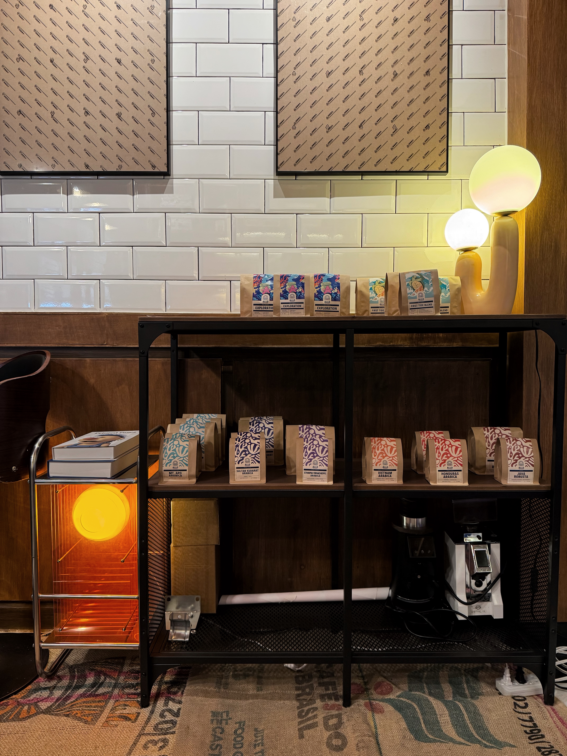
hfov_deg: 56.8
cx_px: 284
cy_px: 378
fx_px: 524
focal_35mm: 24
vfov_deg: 71.6
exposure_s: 1/60
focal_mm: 6.76
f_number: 1.78
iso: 250
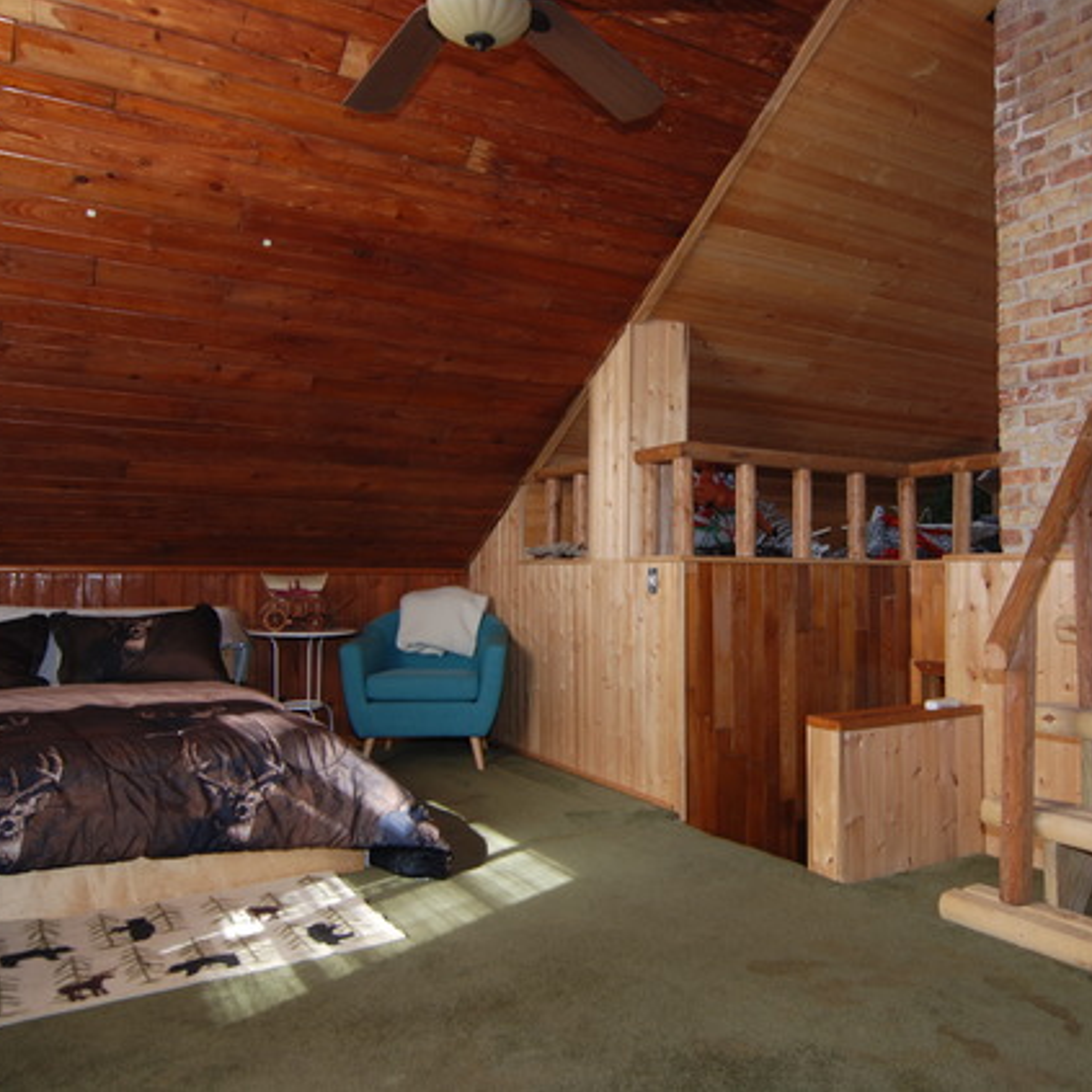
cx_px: 663
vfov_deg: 59.1
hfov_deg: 58.5
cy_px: 542
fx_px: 964
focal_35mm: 27
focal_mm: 14
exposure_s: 1/8
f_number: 5
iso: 100
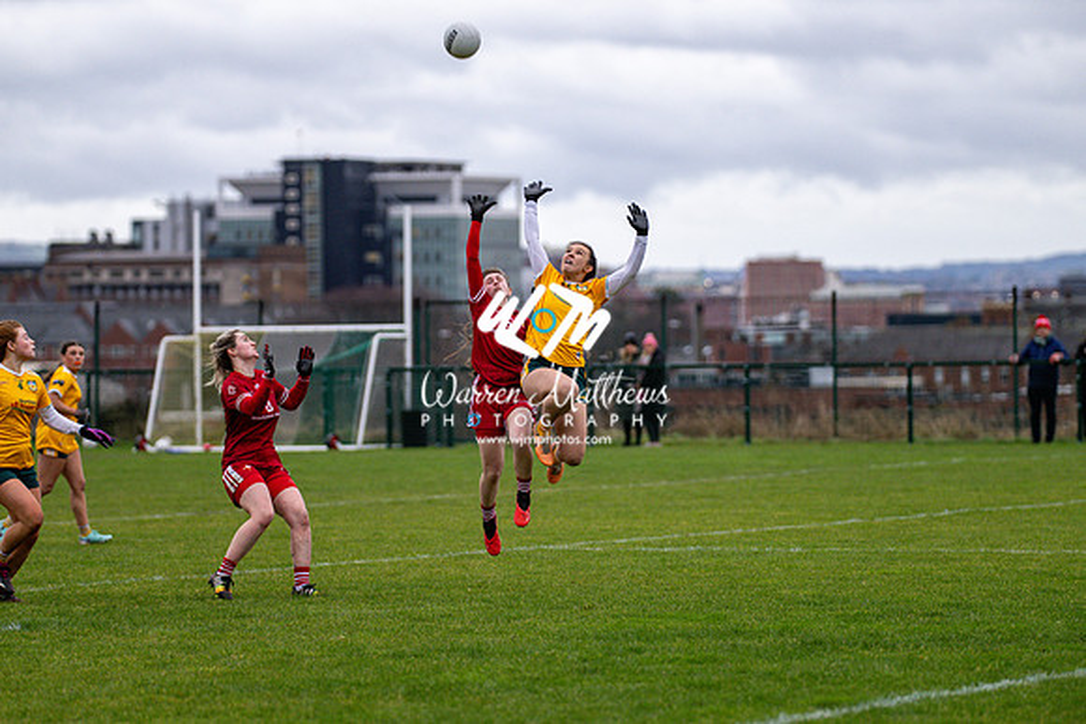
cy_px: 362
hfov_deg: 12.1
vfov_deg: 8.1
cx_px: 543
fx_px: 5129
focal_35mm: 170
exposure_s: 1/1000
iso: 2500
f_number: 2.8
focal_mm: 170
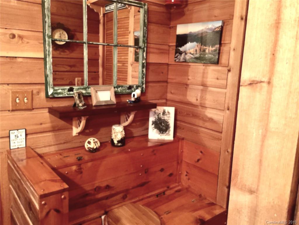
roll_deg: -2.8
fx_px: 250
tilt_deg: -10.0
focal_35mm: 29
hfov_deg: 61.7
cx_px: 150
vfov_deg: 48.2
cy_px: 112
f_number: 2.2
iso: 125
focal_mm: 4.15
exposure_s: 1/4
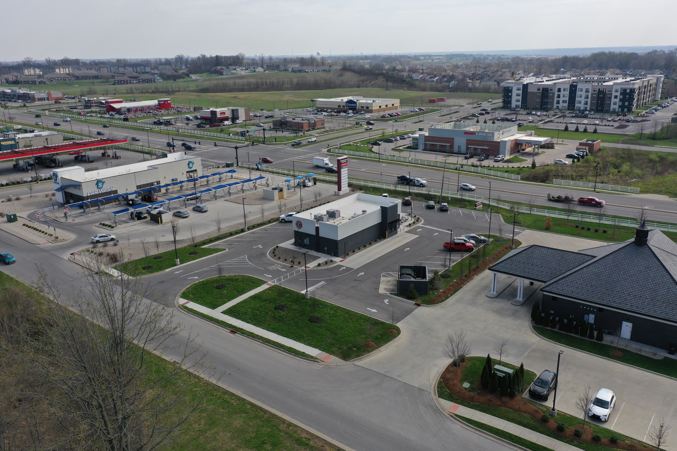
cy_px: 226
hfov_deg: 65.5
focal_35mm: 28
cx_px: 338
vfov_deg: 46.4
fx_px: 526
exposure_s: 1/80
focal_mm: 10.26
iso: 100
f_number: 3.5
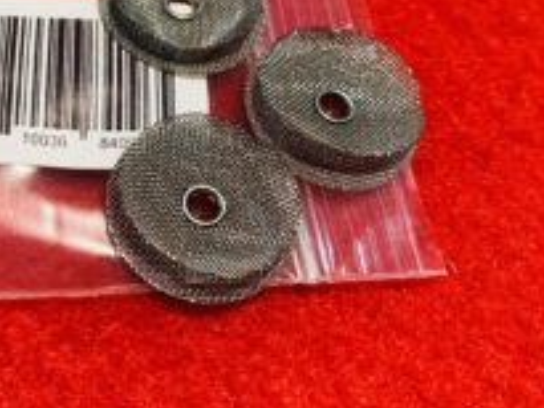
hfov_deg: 31.9
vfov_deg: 25.2
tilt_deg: -55.5
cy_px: 79
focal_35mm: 57
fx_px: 896
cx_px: 40
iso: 80
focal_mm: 4.25
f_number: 1.8
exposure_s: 1/100
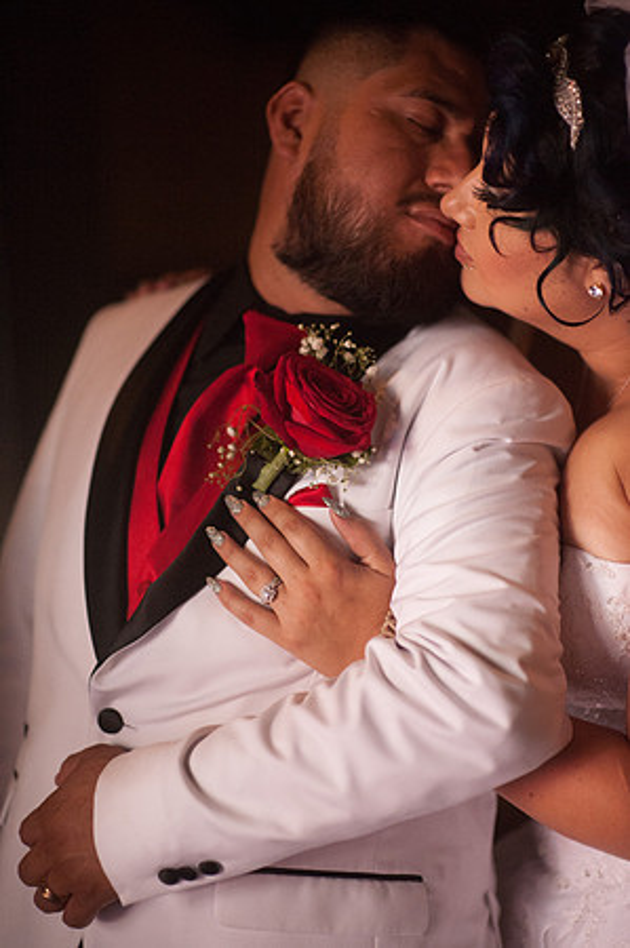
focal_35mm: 85
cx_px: 315
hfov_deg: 16.0
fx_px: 2236
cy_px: 474
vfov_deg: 23.9
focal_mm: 85
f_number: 1.4
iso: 4000
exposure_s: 1/1600
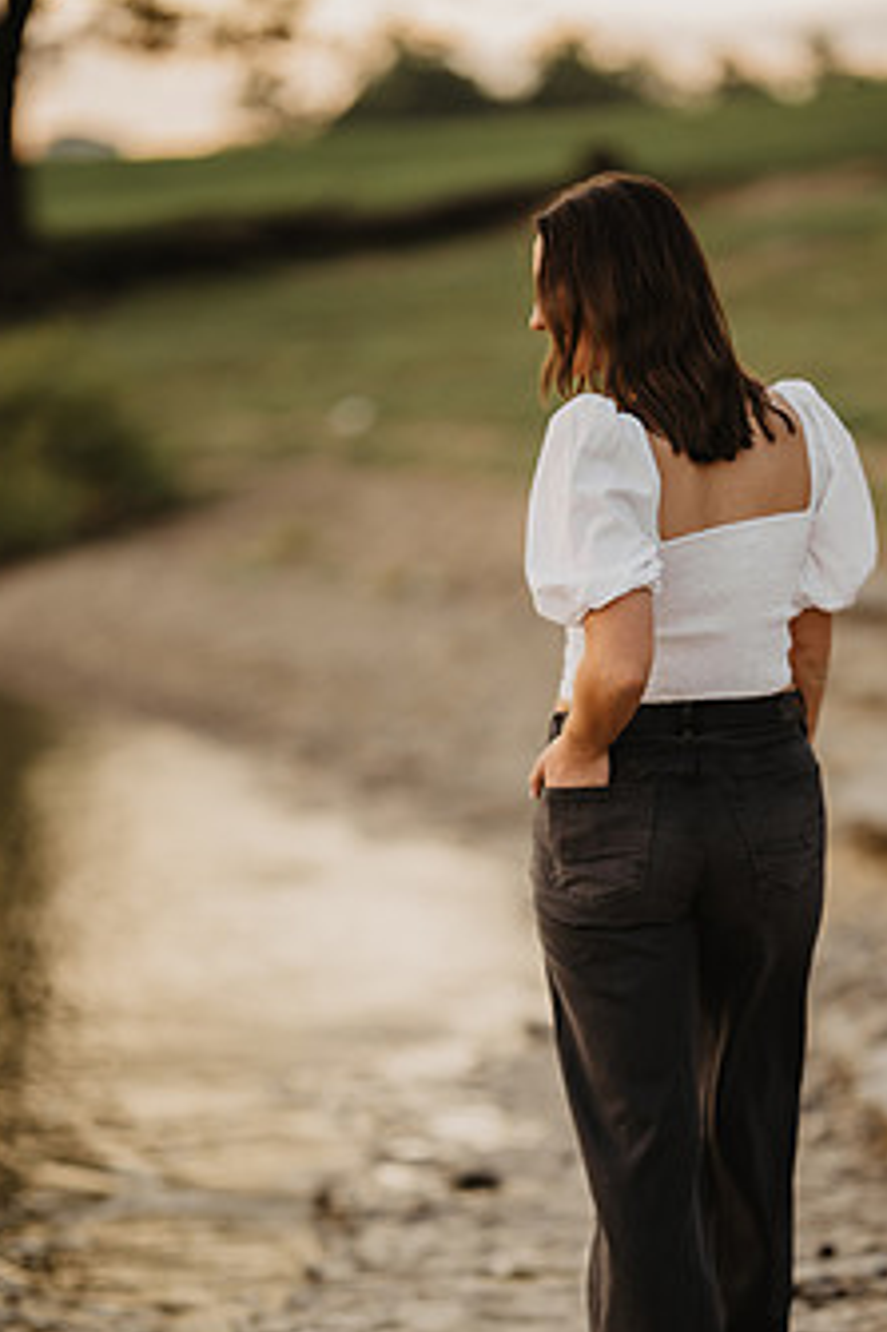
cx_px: 569
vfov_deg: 14.5
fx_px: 5216
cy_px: 875
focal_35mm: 141
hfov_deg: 9.7
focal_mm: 105
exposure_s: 1/400
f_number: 1.4
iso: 125
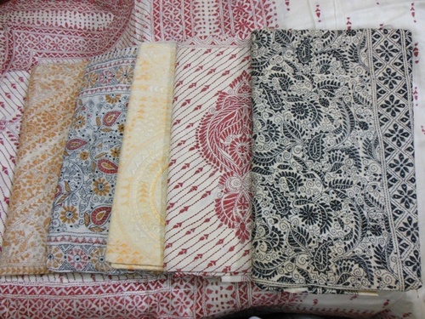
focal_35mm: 25
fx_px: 307
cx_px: 212
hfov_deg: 69.4
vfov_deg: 54.9
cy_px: 160
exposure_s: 1/30
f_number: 3.2
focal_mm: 4.5
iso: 320
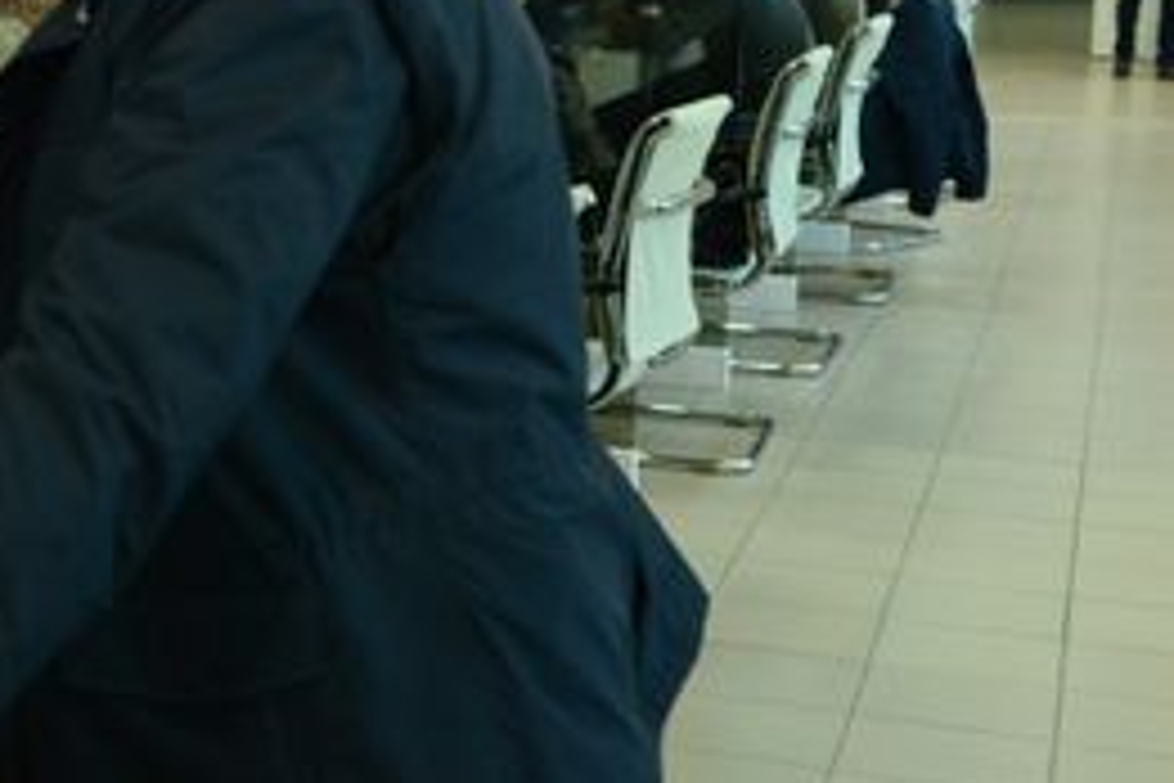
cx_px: -261
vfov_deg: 18.1
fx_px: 2446
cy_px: 266
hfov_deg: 24.3
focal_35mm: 75
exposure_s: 1/320
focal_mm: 28
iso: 3200
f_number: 4.5
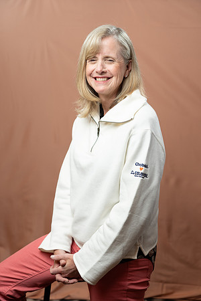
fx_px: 511
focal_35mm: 61
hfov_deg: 22.3
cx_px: 100
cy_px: 150
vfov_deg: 32.9
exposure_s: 1/160
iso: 320
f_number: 4
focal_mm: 61
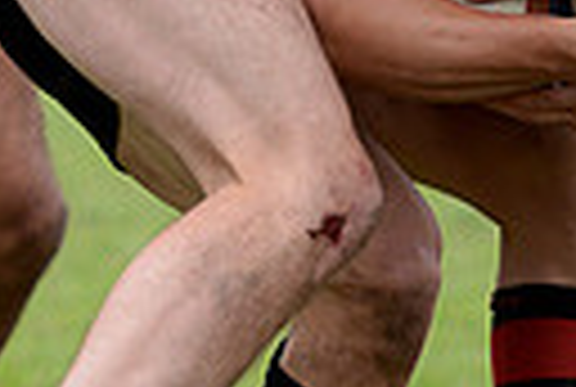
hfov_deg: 1.9
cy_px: -466
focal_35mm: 1084
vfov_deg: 1.3
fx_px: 17384
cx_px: 324
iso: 500
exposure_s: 1/500
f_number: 4
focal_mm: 240
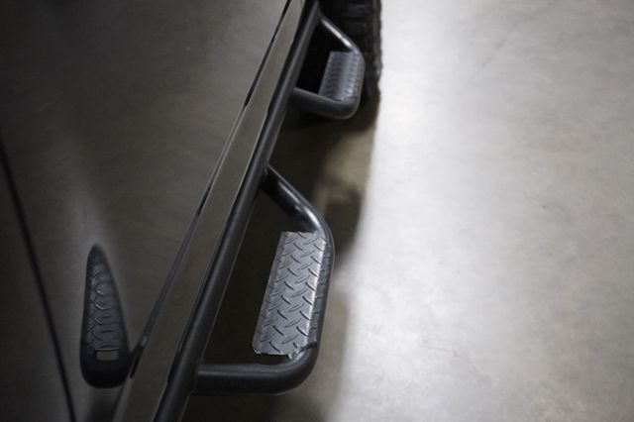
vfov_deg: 30.8
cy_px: 211
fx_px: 766
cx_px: 317
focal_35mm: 44
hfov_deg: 45.0
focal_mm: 29
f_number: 4.5
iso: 6400
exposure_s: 1/160
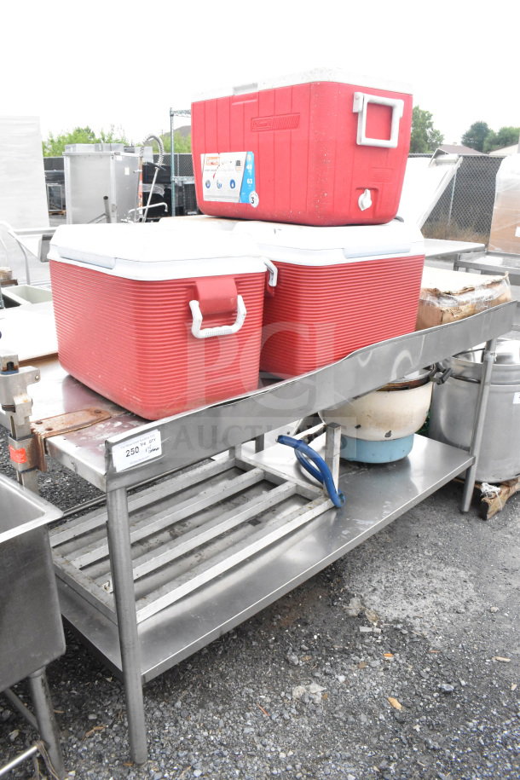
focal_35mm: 27
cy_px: 390
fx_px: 585
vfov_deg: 67.4
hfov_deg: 47.9
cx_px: 260
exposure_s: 1/800
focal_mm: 18
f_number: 14
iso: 6400
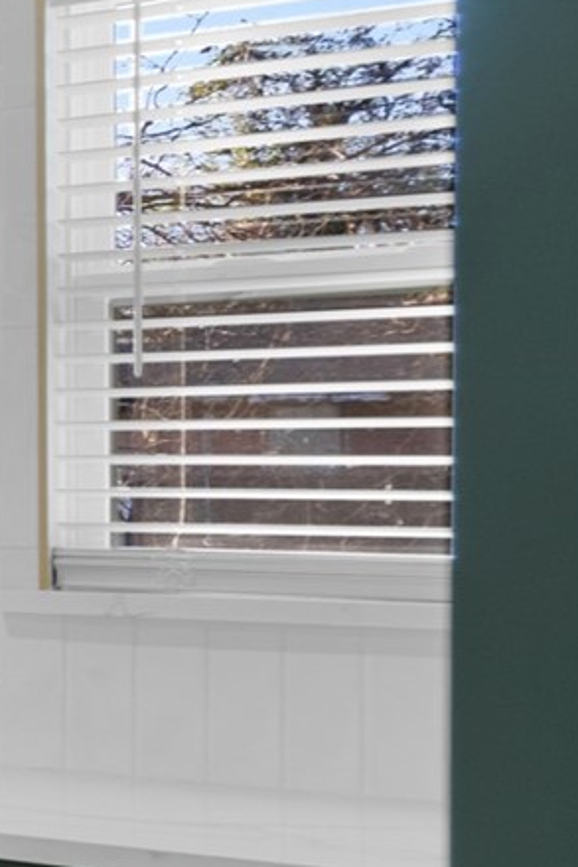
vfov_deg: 25.6
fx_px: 1904
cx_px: -1481
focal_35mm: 79
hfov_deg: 9.4
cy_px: 550
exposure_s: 1/8
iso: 400
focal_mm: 16
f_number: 8
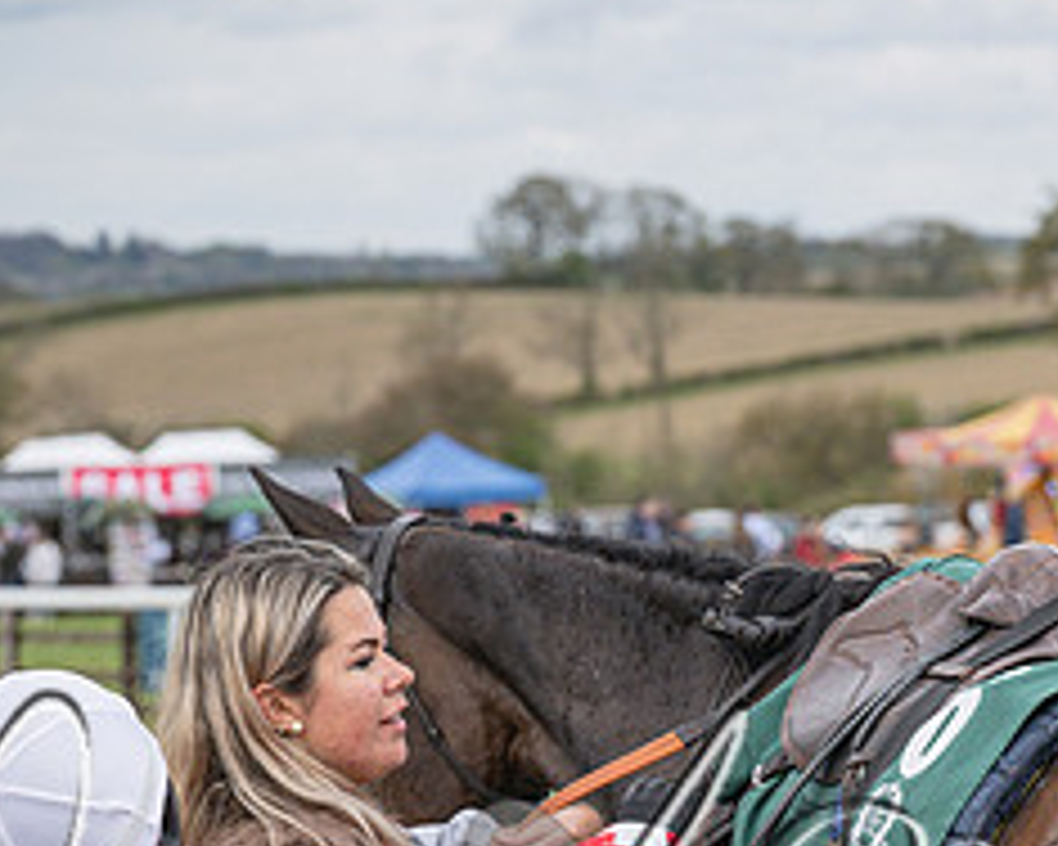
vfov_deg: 8.2
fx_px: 5918
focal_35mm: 189
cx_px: 750
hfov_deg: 10.2
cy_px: 729
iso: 400
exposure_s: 1/1600
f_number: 4
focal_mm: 70
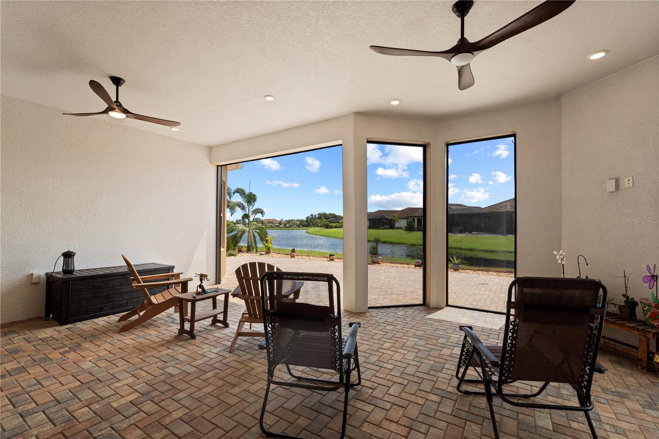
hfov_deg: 96.7
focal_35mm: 16
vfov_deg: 73.7
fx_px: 293
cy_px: 220
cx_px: 330
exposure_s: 1/320
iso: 640
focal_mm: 16
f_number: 8
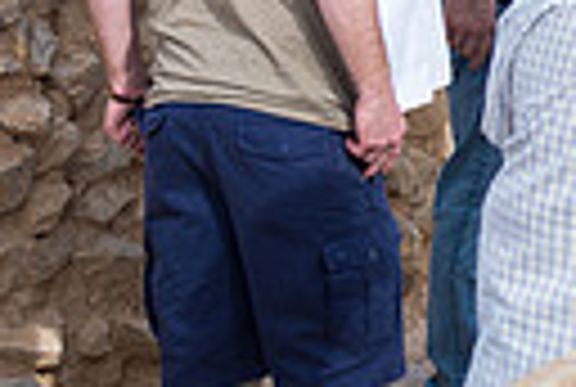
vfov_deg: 2.9
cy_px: -290
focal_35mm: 475
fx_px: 7618
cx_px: 1017
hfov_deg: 4.3
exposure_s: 1/4000
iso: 200
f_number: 2.8
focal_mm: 105
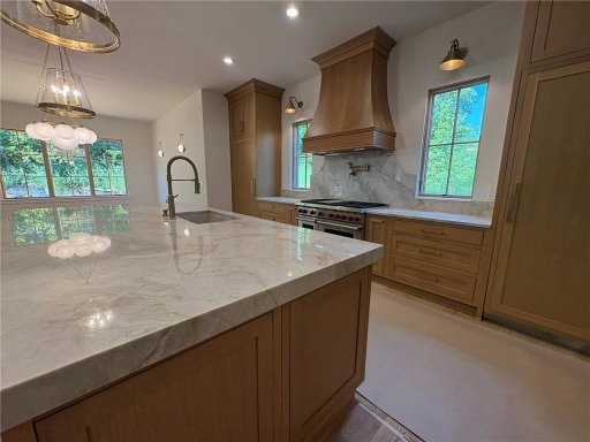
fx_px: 239
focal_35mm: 14
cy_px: 221
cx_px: 295
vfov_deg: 85.7
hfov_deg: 102.1
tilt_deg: -7.8
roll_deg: -0.4
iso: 200
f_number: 2.2
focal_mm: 2.22
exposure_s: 1/120
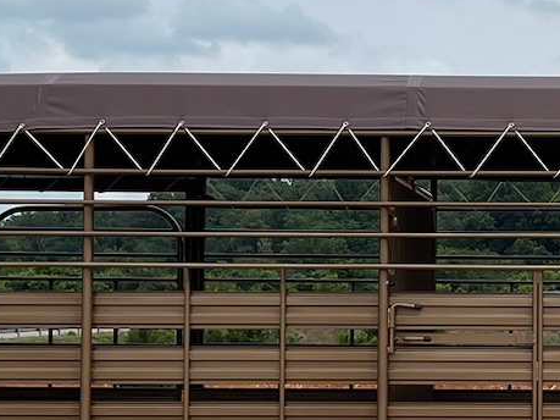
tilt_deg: +2.0
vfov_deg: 12.8
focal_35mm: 116
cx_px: 553
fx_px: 1876
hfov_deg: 16.6
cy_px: 241
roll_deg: +0.5
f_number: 1.5
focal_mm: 5.7
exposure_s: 1/6579
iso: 50
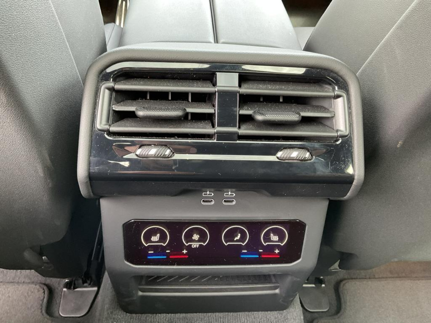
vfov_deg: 48.2
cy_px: 162
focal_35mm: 29
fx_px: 361
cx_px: 216
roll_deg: -6.4
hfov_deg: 61.7
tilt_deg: -38.4
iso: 160
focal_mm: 3
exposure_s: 1/60
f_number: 1.8
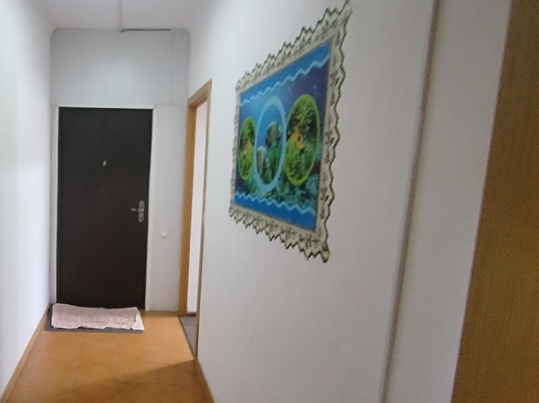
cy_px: 227
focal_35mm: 27
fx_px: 420
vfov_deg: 51.2
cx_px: 98
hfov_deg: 59.5
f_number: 2.2
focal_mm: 1.42
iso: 811
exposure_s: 1/16.7
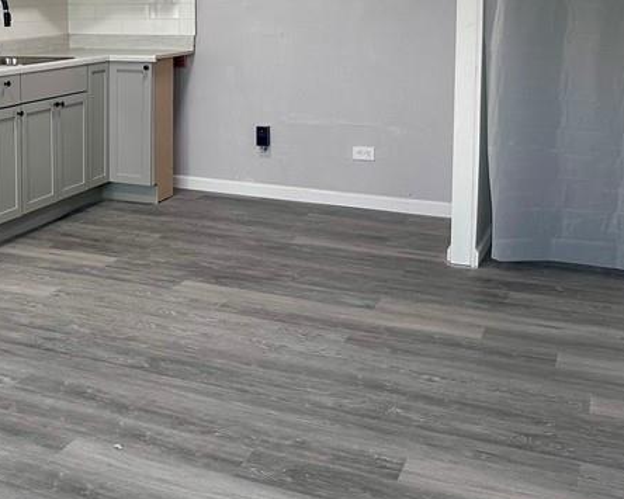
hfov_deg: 32.6
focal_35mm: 54
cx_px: 38
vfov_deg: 27.4
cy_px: 89
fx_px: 997
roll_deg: +0.6
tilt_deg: -5.8
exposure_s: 1/120
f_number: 1.78
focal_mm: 6.86
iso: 160
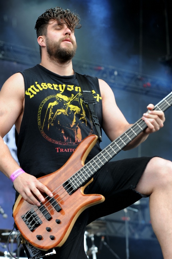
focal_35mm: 86
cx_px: 86
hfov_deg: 15.9
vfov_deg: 23.7
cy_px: 130
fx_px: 617
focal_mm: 86
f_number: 4
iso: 200
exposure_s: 1/250
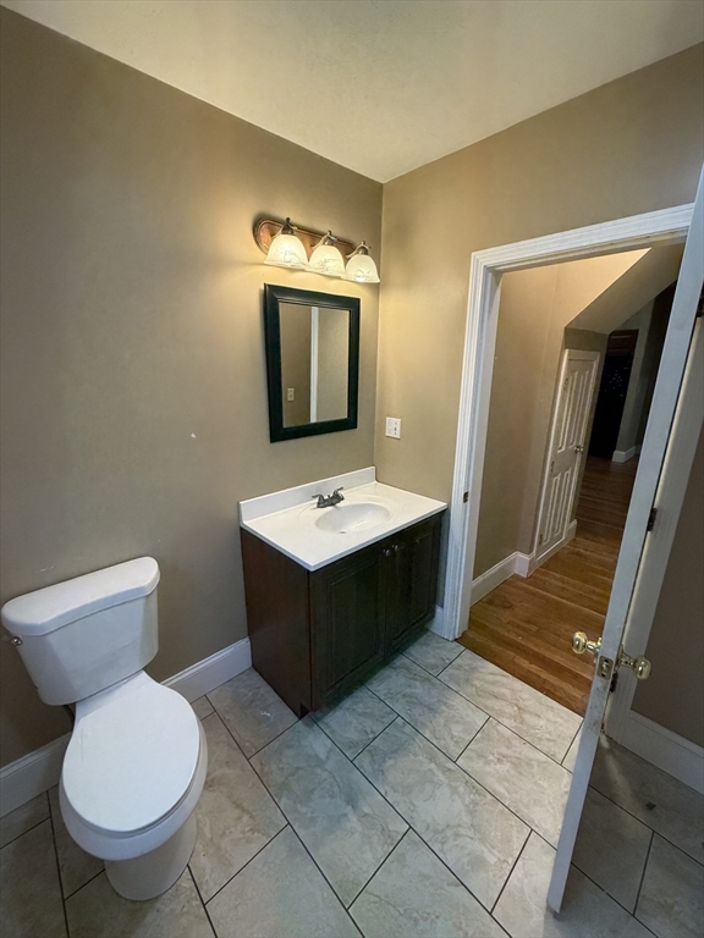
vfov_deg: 102.1
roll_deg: -0.7
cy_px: 469
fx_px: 380
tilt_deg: -13.9
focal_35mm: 14
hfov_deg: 85.7
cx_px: 352
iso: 320
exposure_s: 1/120
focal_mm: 2.22
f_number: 2.2
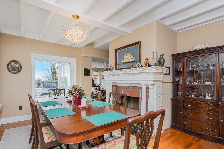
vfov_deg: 67.3
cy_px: 80
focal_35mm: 18
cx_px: 103
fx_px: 112
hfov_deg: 89.8
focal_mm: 16
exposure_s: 1/80
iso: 100
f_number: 6.3
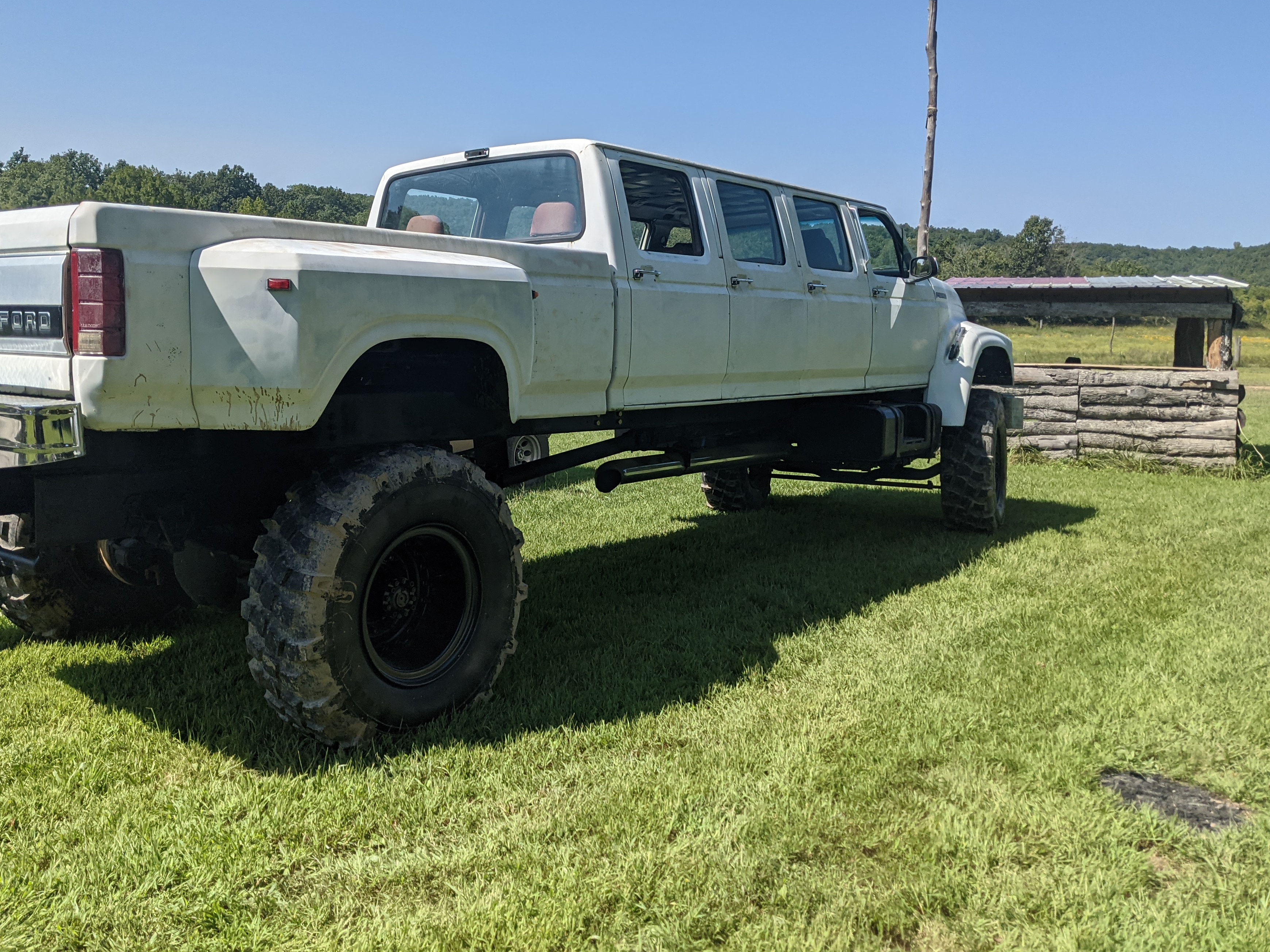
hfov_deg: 58.3
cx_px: 607
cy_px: 408
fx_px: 1137
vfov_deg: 45.3
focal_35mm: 31
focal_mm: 4.38
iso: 51
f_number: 1.73
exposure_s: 1/3356
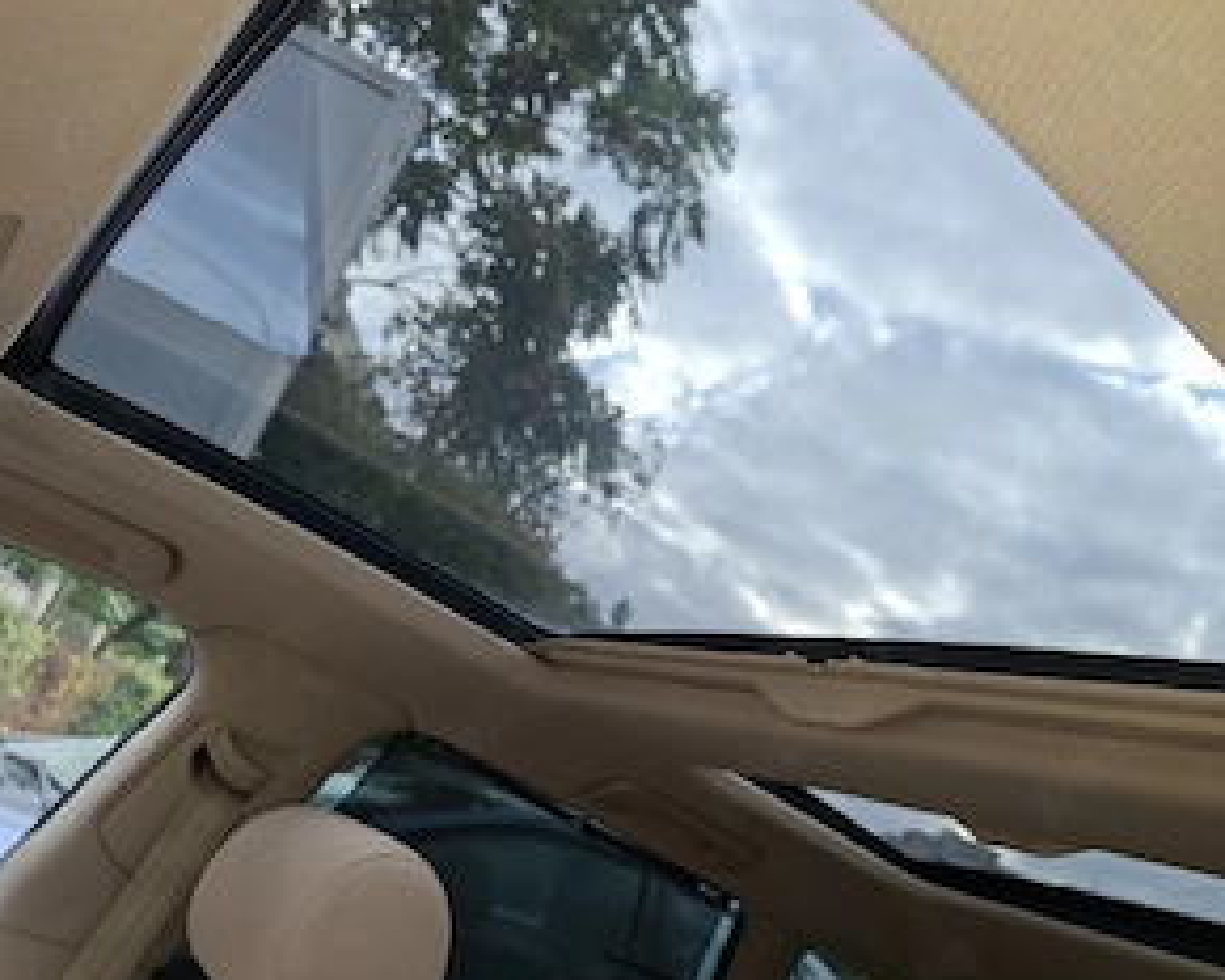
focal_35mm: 31
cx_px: 596
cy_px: 760
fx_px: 1124
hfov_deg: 57.2
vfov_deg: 45.1
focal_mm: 5.54
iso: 50
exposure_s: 1/100
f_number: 1.8
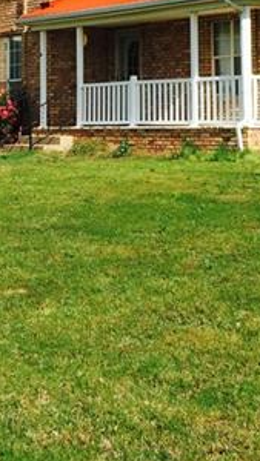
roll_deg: +1.0
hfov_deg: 14.9
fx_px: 992
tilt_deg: +4.1
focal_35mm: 81
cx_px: 169
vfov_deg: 25.0
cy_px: 8
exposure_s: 1/1980
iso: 32
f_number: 2.2
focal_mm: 4.15
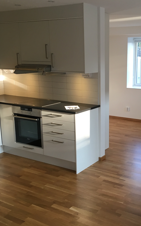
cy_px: 114
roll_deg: +0.4
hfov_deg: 29.9
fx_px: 258
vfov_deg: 47.2
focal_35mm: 42
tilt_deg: -12.1
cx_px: 112
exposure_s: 1/33
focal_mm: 4.15
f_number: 2.2
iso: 32
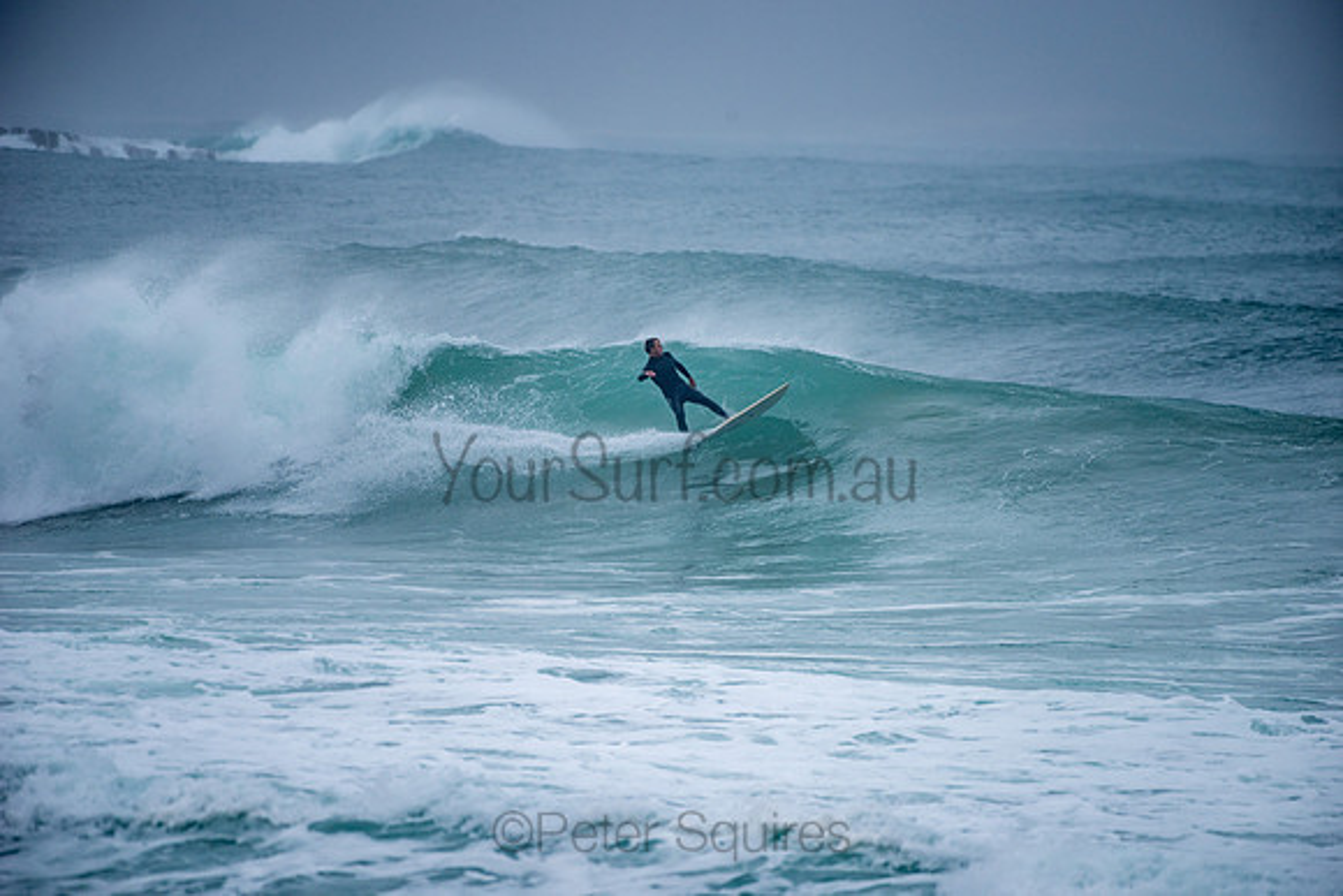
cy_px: 448
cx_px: 672
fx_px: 18656
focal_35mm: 500
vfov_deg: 2.8
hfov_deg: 4.1
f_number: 5.6
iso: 180
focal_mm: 500
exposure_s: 1/1000
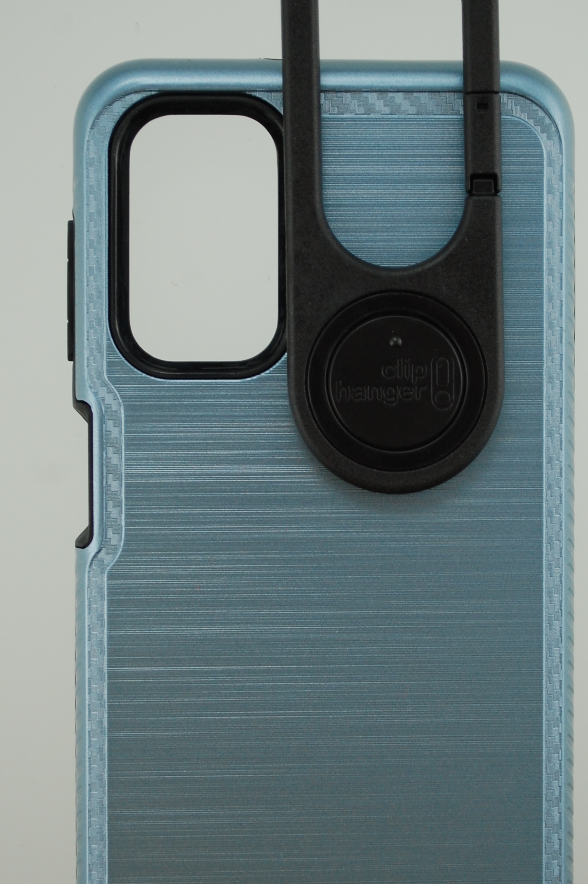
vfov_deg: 23.9
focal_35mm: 85
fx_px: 2086
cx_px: 365
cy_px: 453
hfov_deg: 16.0
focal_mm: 38
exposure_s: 1/30
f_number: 5.3
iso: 400
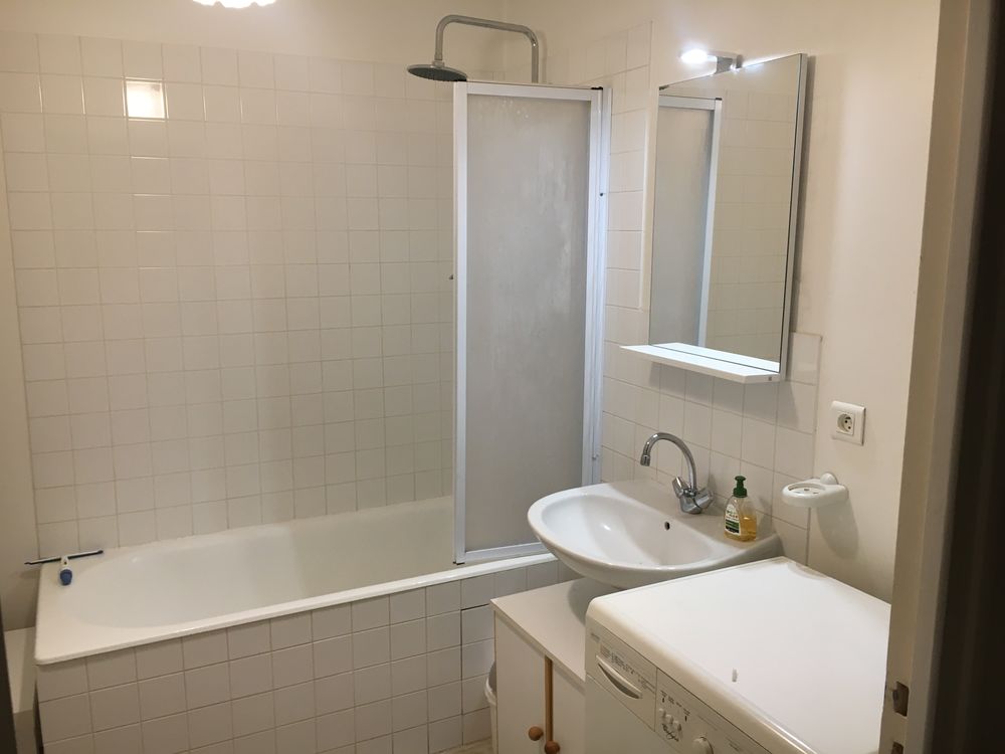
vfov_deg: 48.2
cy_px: 377
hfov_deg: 61.7
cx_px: 502
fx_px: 842
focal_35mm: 29
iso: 64
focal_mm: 4.15
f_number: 2.2
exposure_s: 1/33
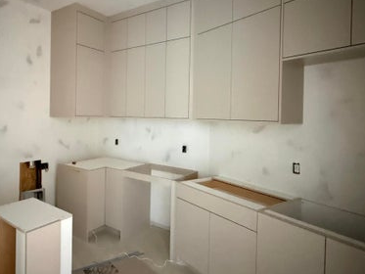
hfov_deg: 70.4
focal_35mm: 24
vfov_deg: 56.6
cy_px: 118
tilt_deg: -0.3
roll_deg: -1.1
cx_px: 137
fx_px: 253
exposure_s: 1/48
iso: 1600
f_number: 2.2
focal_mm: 2.22
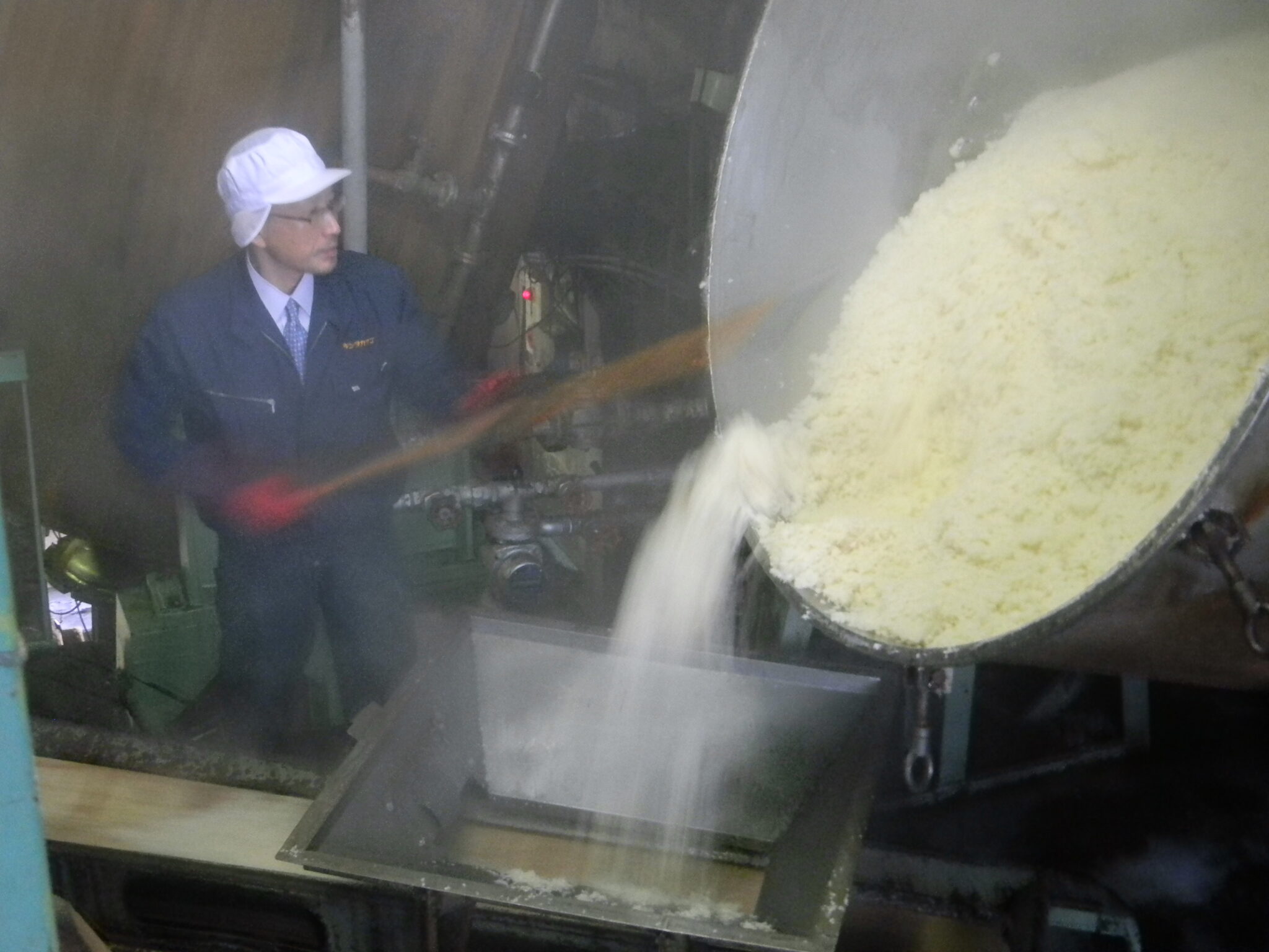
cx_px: 634
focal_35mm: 47
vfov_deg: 30.9
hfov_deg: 40.4
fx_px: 1723
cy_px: 476
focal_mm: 8.6
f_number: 3.9
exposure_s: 1/2.3
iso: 200
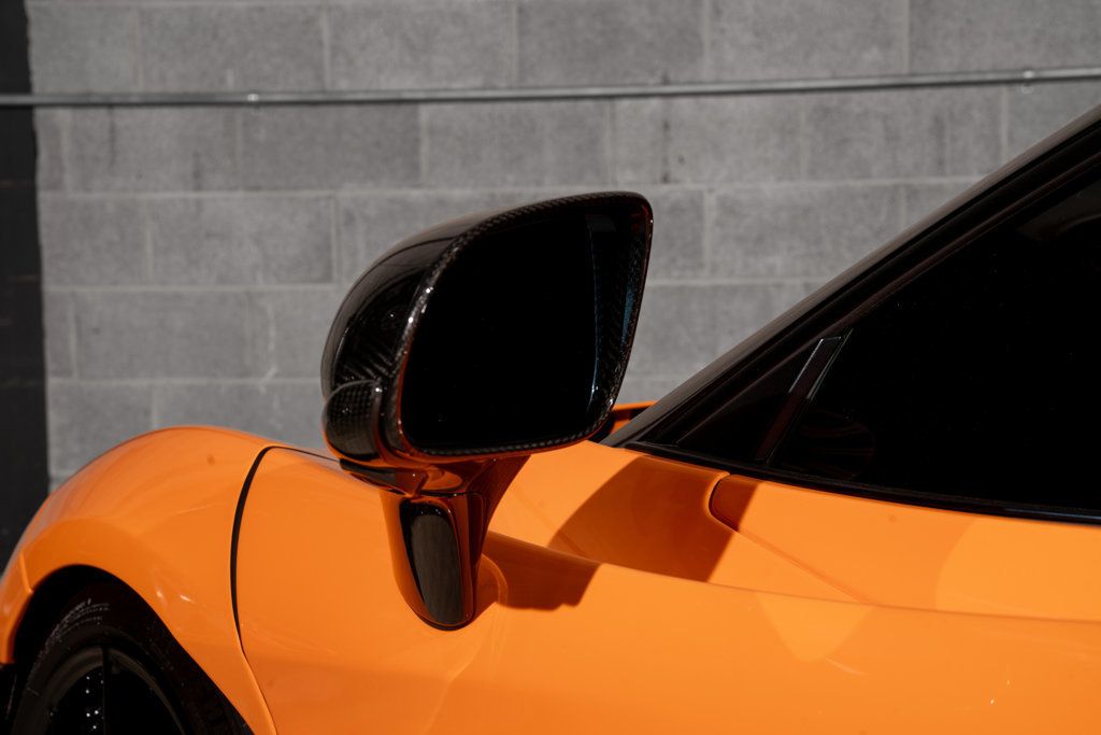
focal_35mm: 70
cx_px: 550
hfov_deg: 28.8
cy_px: 368
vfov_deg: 19.5
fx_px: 2141
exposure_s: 1/50
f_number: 11
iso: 320
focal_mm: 70
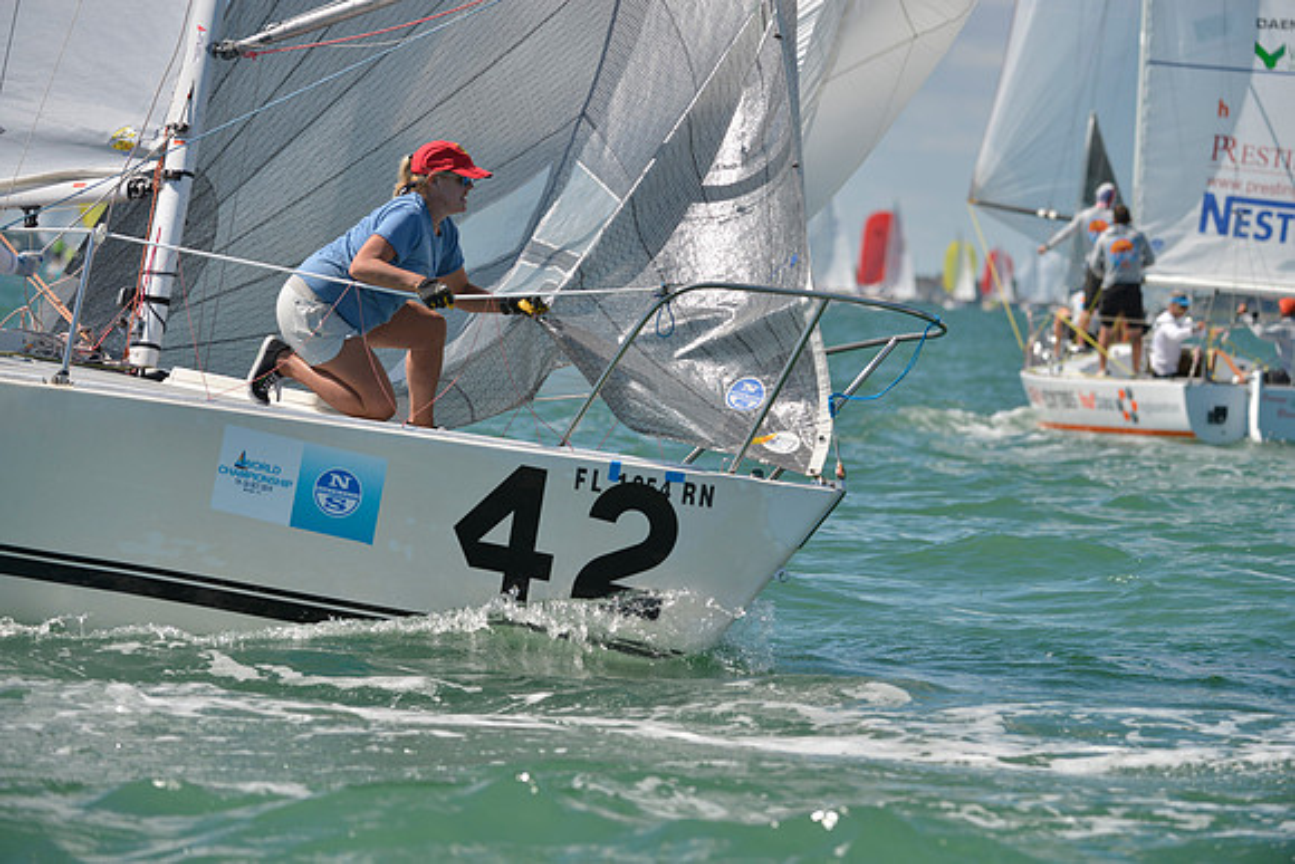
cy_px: 432
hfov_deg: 9.8
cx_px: 648
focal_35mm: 210
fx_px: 7556
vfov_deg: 6.5
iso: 200
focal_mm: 210
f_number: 5.6
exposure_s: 1/1600
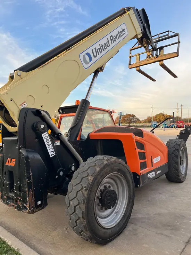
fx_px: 191
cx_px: 96
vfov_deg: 67.3
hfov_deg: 53.1
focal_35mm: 26
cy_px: 128
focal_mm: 5.1
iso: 50
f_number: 1.6
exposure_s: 1/461
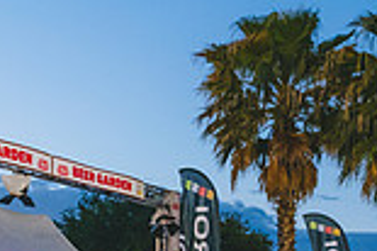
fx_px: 941
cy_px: 233
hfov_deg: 22.4
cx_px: 95
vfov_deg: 15.0
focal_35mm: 90
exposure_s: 1/60
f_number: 3.5
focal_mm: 24
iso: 2500
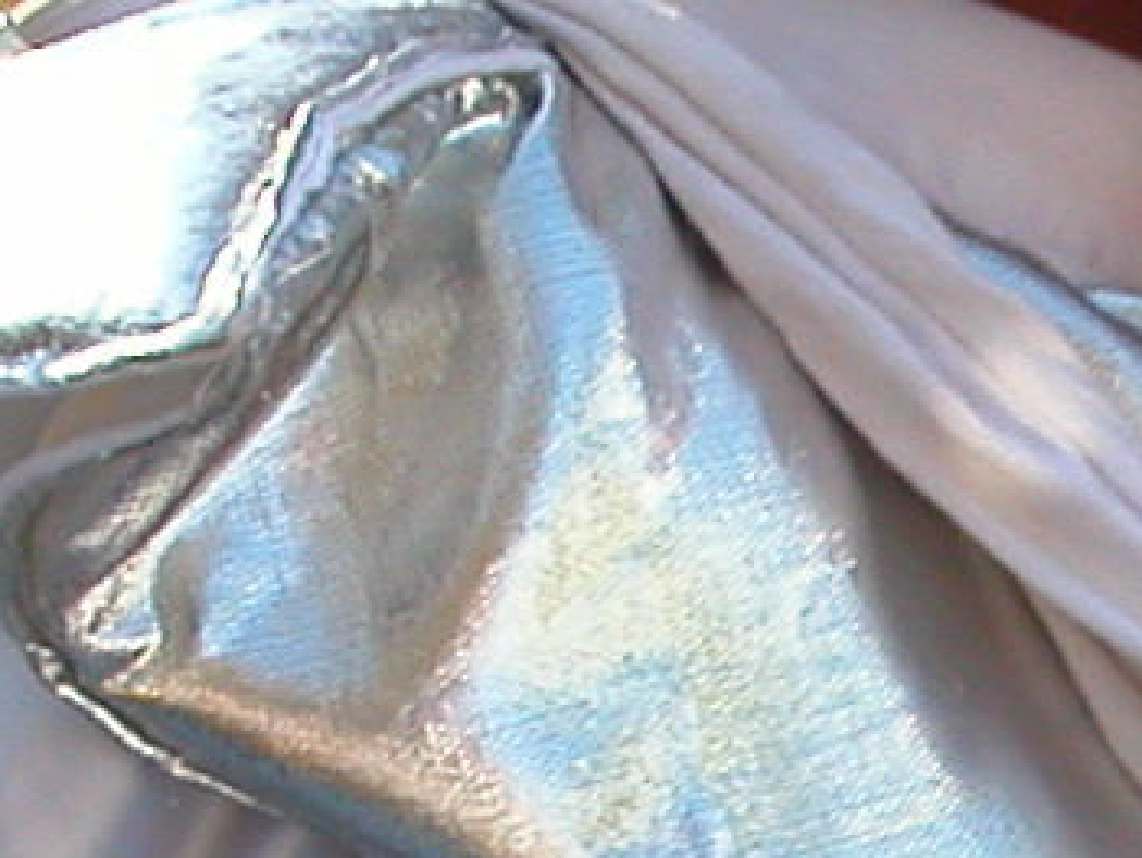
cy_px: 1227
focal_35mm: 169
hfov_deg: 11.5
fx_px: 5579
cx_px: 1354
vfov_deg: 8.6
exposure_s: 1/156
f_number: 4.5
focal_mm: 5.6
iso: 100
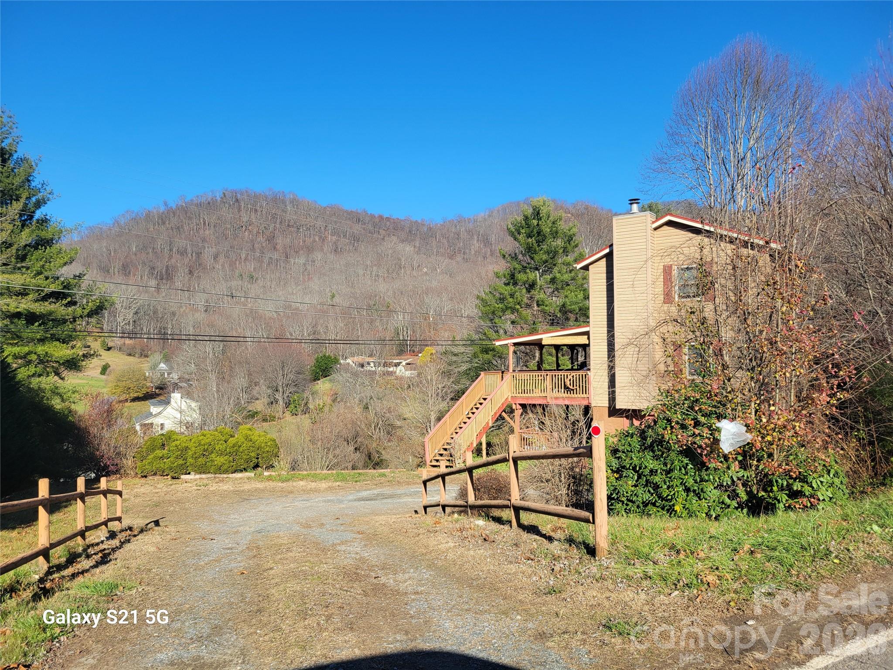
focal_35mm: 26
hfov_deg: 67.3
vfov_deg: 53.1
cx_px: 446
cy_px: 335
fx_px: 671
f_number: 1.8
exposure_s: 1/1718
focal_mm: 5.4
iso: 40
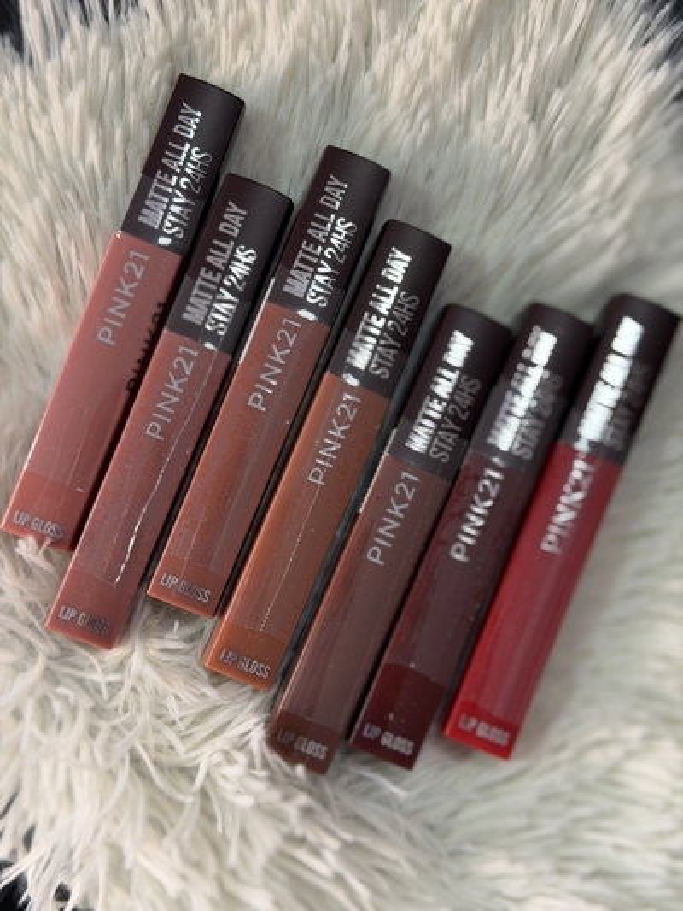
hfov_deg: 30.3
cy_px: 456
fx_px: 1262
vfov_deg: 39.6
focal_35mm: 48
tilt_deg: -86.7
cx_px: 342
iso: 200
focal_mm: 6.76
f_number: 1.78
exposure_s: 1/99
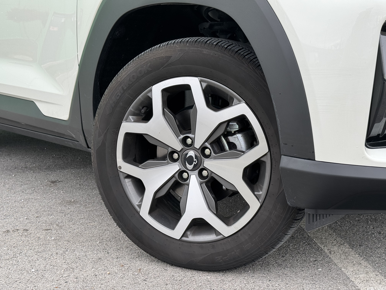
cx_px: 193
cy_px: 145
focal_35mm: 48
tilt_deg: -11.0
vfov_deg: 30.3
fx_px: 535
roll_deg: +0.2
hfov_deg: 39.7
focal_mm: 6.76
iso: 64
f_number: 1.78
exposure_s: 1/326
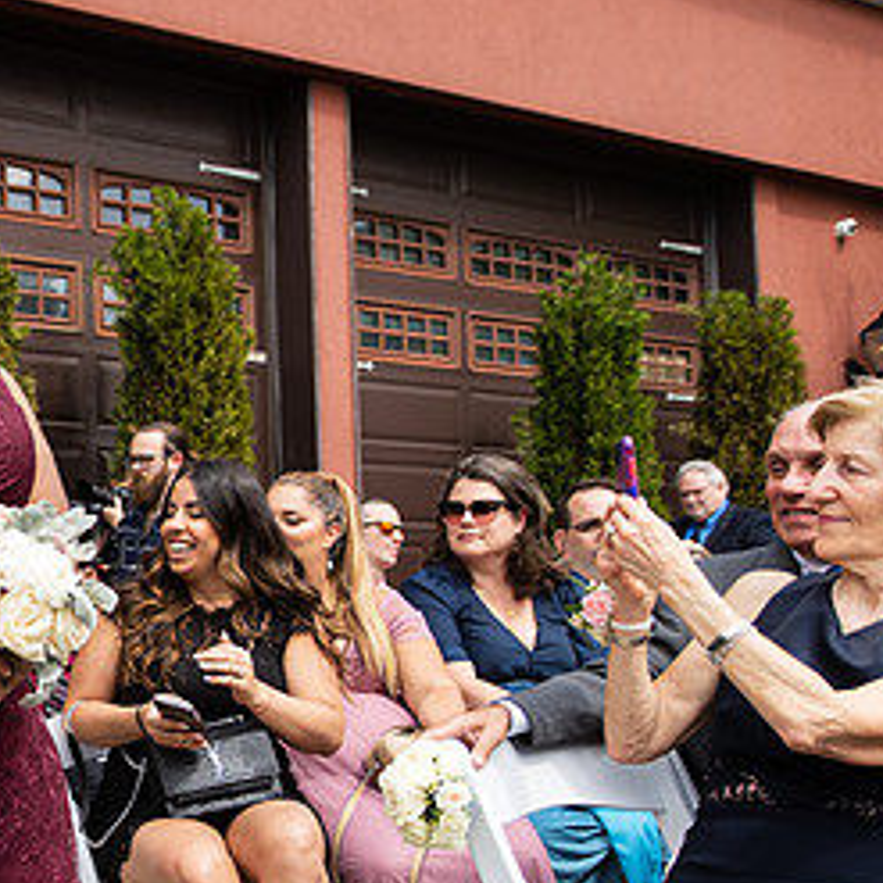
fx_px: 1385
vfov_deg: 35.1
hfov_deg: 31.1
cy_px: 559
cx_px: -111
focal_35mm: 48
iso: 125
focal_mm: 24
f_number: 2.8
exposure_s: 1/1000
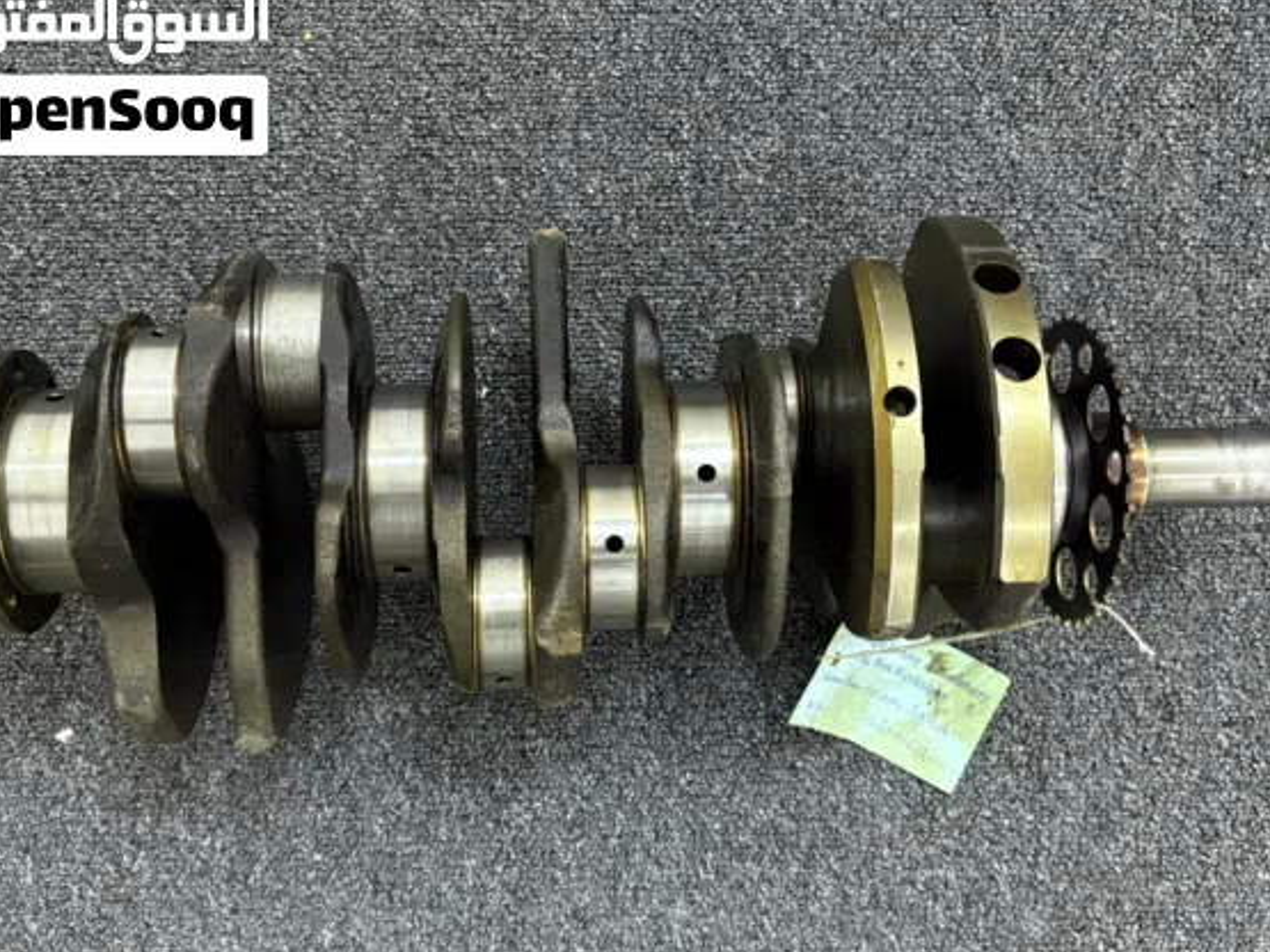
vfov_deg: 46.8
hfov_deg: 60.0
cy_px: 485
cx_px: 613
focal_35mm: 30
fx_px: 1100
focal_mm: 5.96
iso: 500
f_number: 1.6
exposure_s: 1/25
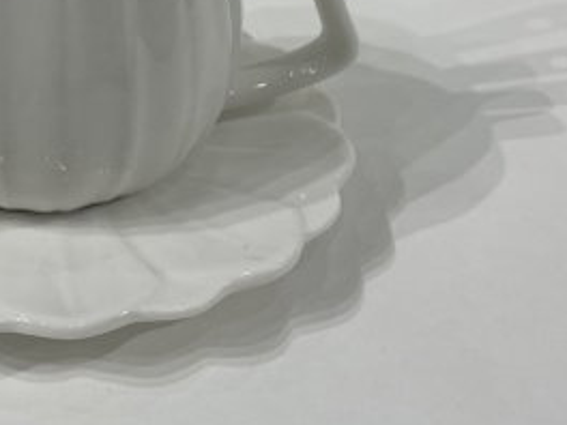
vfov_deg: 21.0
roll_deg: -0.6
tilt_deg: -35.3
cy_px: 68
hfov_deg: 27.4
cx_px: 82
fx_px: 1130
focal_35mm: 69
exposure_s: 1/129
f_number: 1.6
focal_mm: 4.2
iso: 32
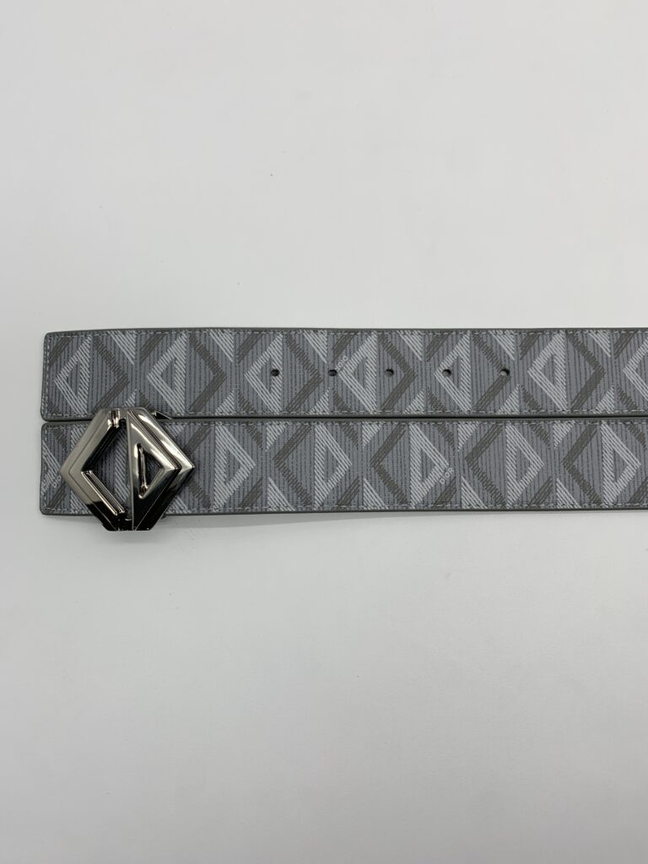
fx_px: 649
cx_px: 324
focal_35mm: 26
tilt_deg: -81.9
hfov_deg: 53.1
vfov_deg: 67.3
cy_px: 432
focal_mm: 4.25
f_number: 1.8
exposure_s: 1/143
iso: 25
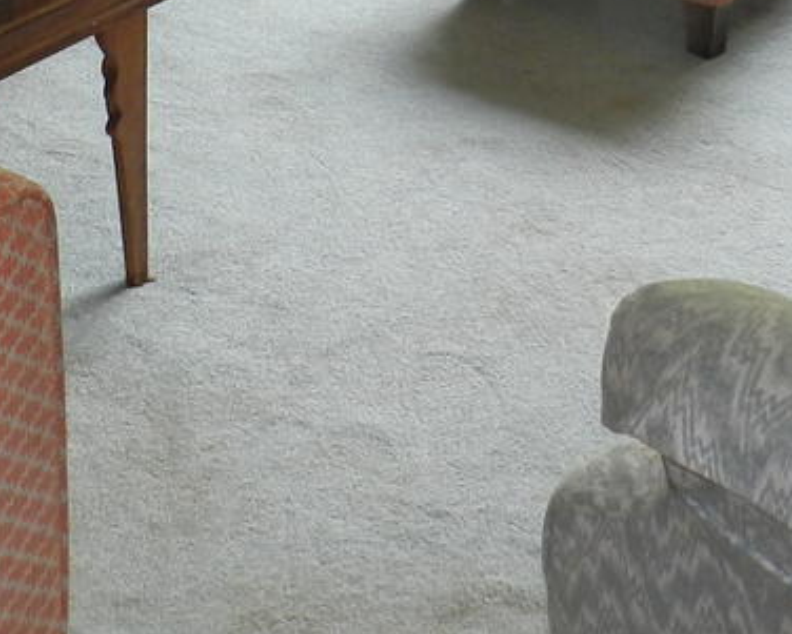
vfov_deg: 15.4
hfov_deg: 21.9
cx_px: 143
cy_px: -497
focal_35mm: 86
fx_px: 2016
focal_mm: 4
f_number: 3.4
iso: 200
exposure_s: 1/30
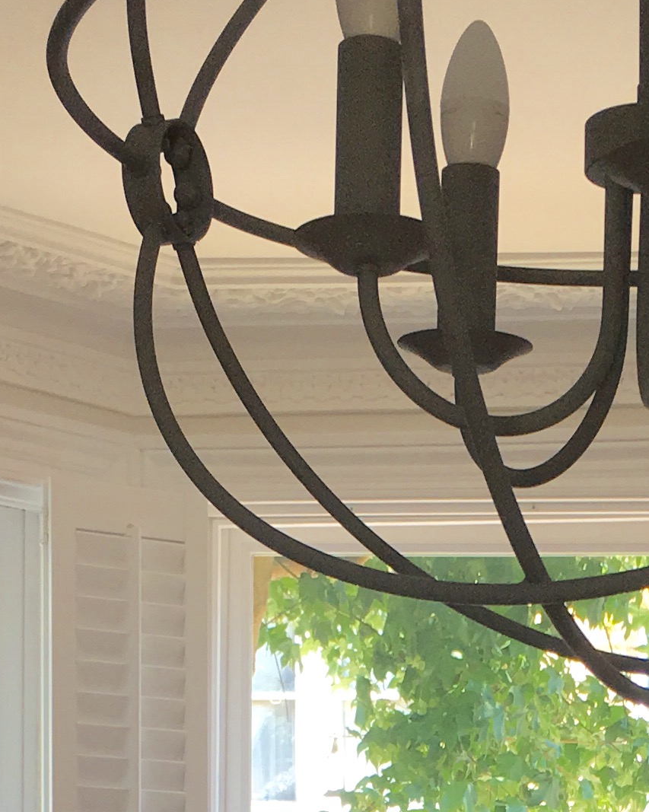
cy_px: 1147
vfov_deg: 16.6
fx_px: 2570
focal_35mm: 107
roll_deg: +0.4
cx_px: 493
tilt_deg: -1.4
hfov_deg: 14.3
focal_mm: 4.15
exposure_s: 1/100
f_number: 2.2
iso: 32
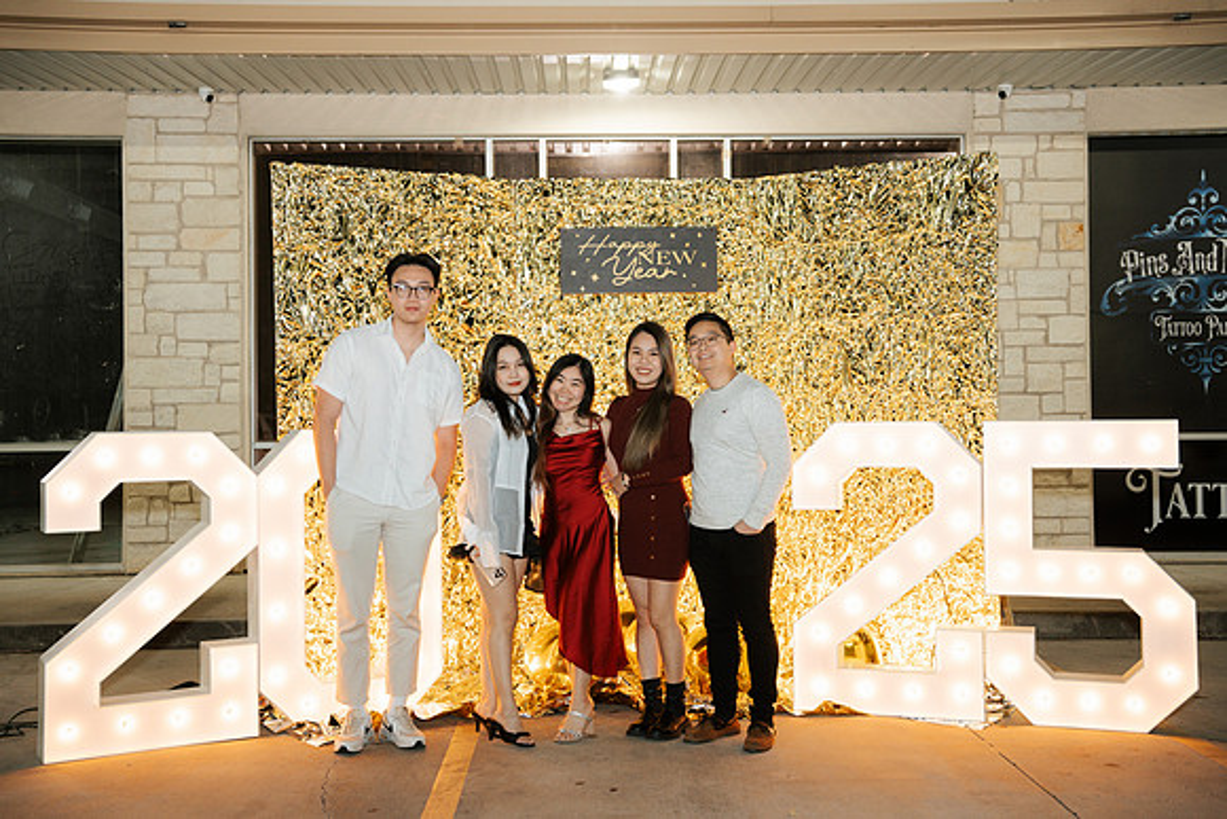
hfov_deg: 46.1
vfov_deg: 31.7
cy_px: 410
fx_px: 1442
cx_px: 614
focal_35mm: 42
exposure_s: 1/160
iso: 1000
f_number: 2.8
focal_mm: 42.3
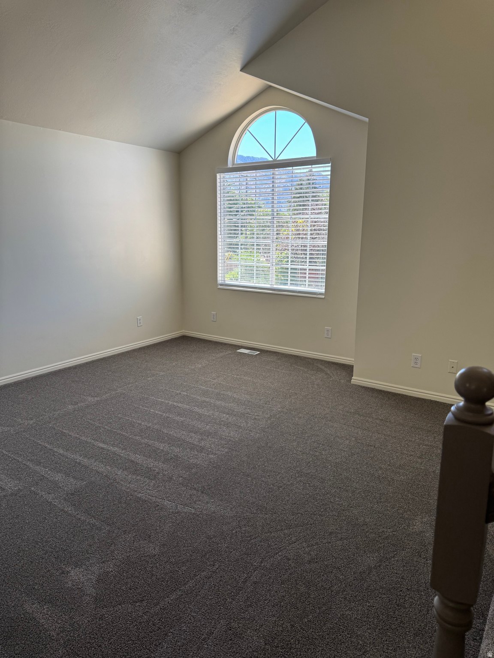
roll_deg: -1.5
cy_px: 329
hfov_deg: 56.8
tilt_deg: -11.3
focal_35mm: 24
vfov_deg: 71.6
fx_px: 457
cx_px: 247
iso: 64
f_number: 1.78
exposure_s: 1/170
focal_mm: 6.76
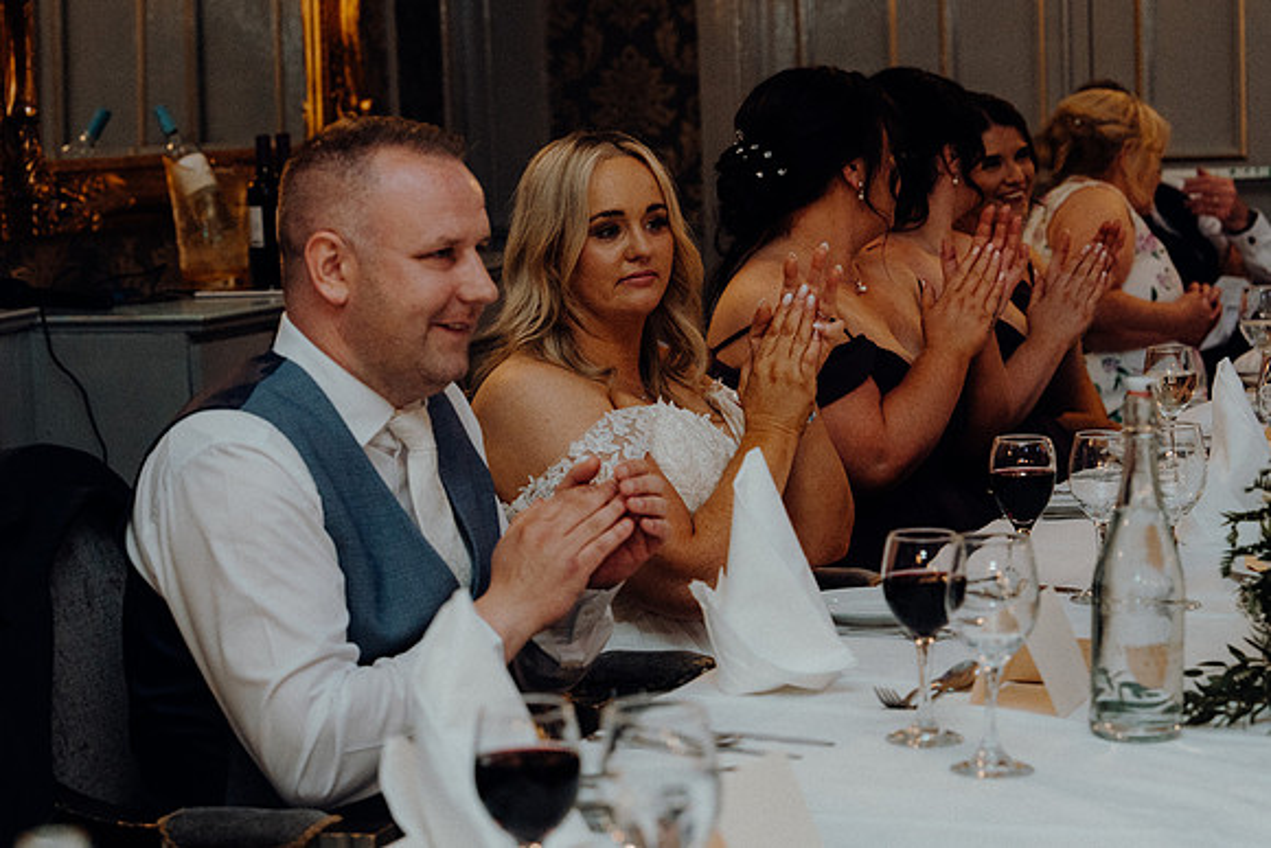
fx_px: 3178
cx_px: 636
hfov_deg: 22.6
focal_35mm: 90
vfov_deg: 15.2
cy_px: 424
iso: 2500
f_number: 3.5
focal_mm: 60
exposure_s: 1/160
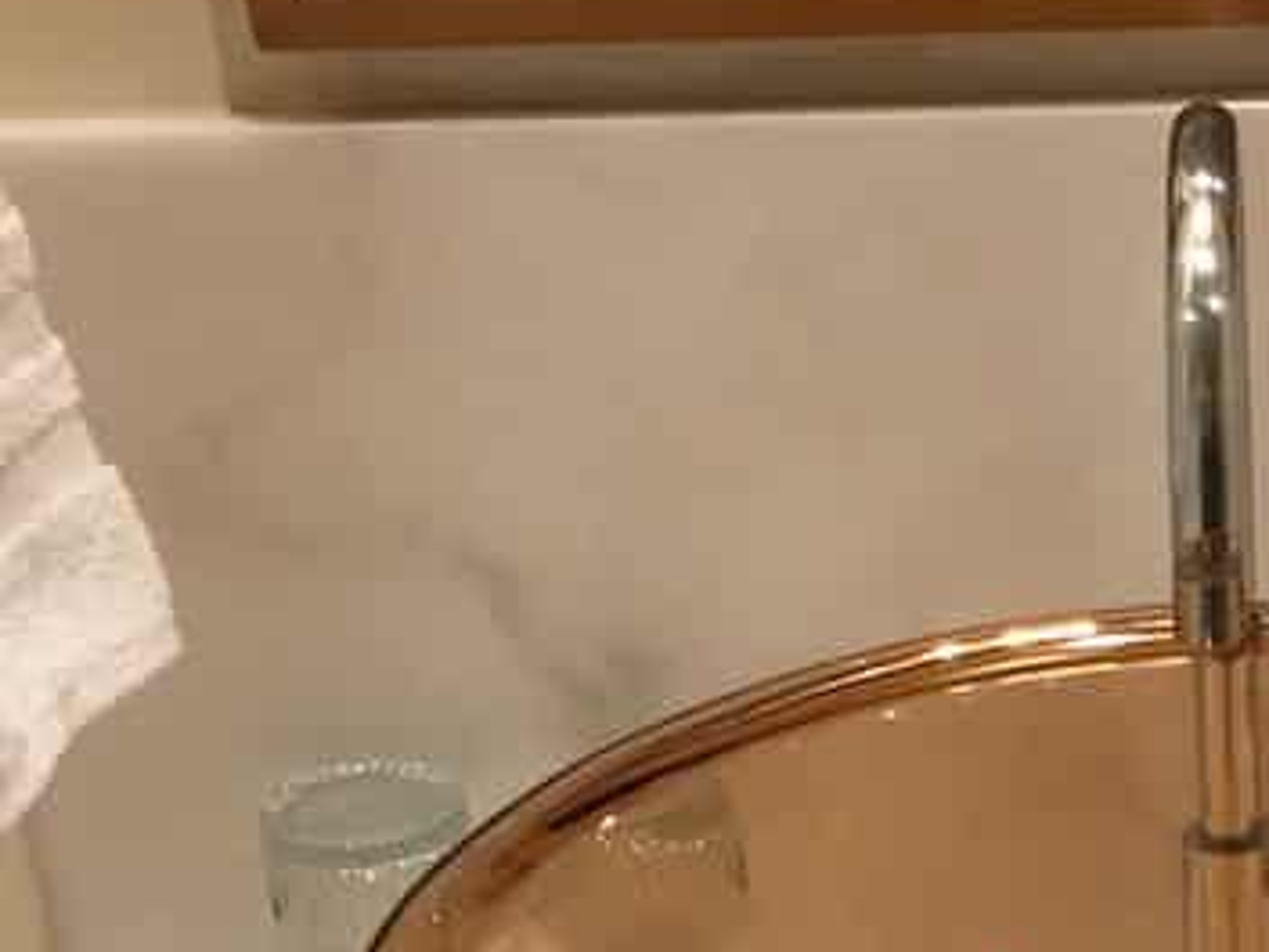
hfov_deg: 19.4
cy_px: 1338
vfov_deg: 14.2
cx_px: 1182
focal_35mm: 99
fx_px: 3629
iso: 80
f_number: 2.2
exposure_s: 1/30
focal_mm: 4.2
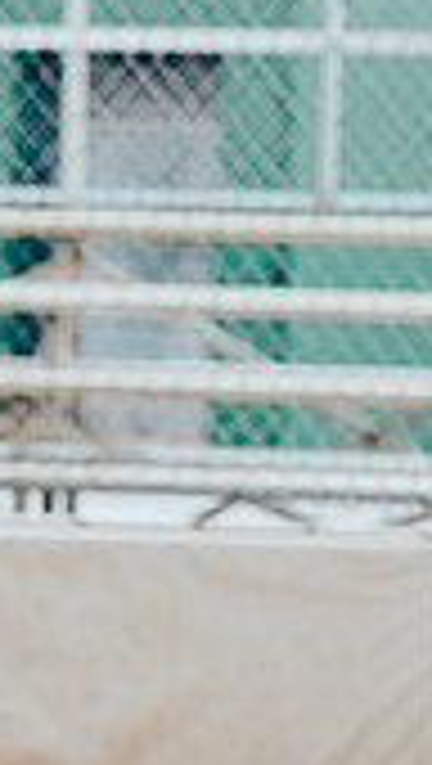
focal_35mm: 235
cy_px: 882
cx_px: -176
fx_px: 4771
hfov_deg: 5.1
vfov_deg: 9.1
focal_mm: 85
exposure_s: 1/500
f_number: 2.8
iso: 160
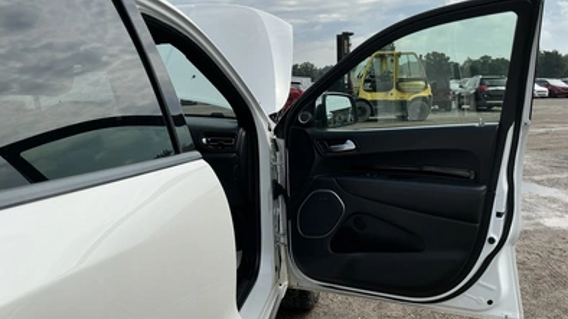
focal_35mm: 31
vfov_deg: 37.7
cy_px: 144
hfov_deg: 62.7
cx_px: 283
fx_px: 467
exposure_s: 1/1730
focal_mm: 3
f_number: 1.8
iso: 25
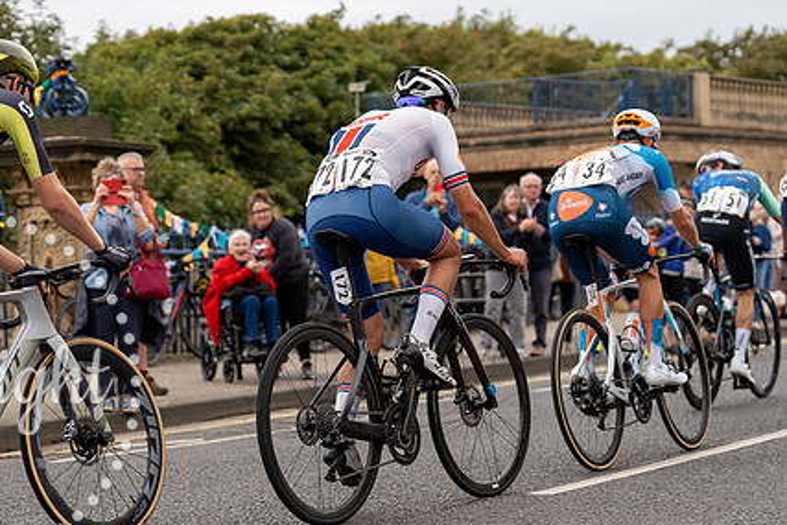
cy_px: 290
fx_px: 2077
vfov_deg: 14.4
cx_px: 254
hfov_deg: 21.4
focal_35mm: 95
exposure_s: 1/1000
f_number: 3.5
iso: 320
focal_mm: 70
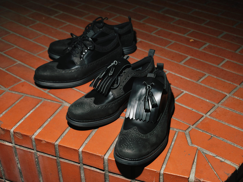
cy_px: 91
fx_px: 386
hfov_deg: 34.9
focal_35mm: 55
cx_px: 122
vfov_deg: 26.6
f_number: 8
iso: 400
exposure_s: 1/125
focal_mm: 70
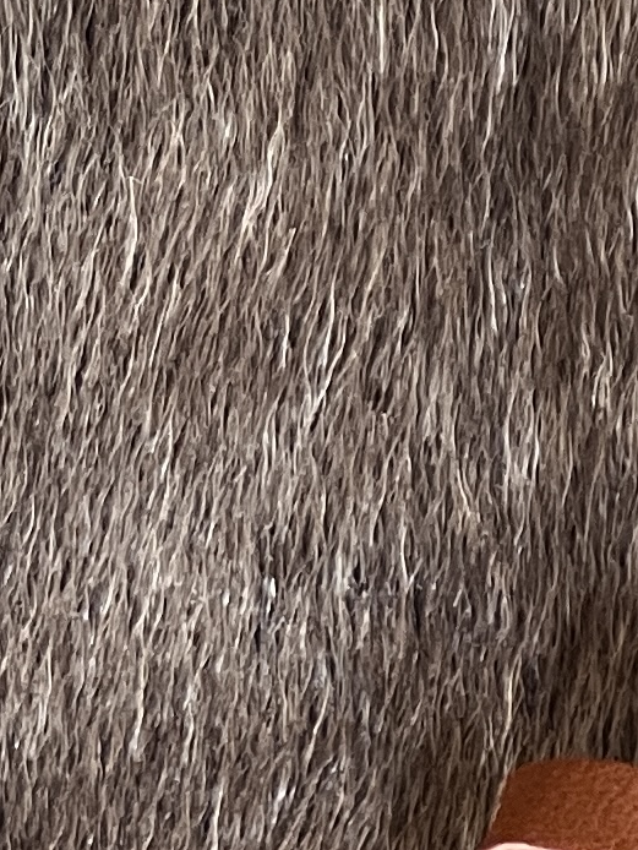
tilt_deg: -86.0
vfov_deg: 11.8
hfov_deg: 9.2
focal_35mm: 151
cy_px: 1650
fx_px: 3708
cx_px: 1335
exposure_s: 1/50
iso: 250
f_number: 1.5
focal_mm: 5.7
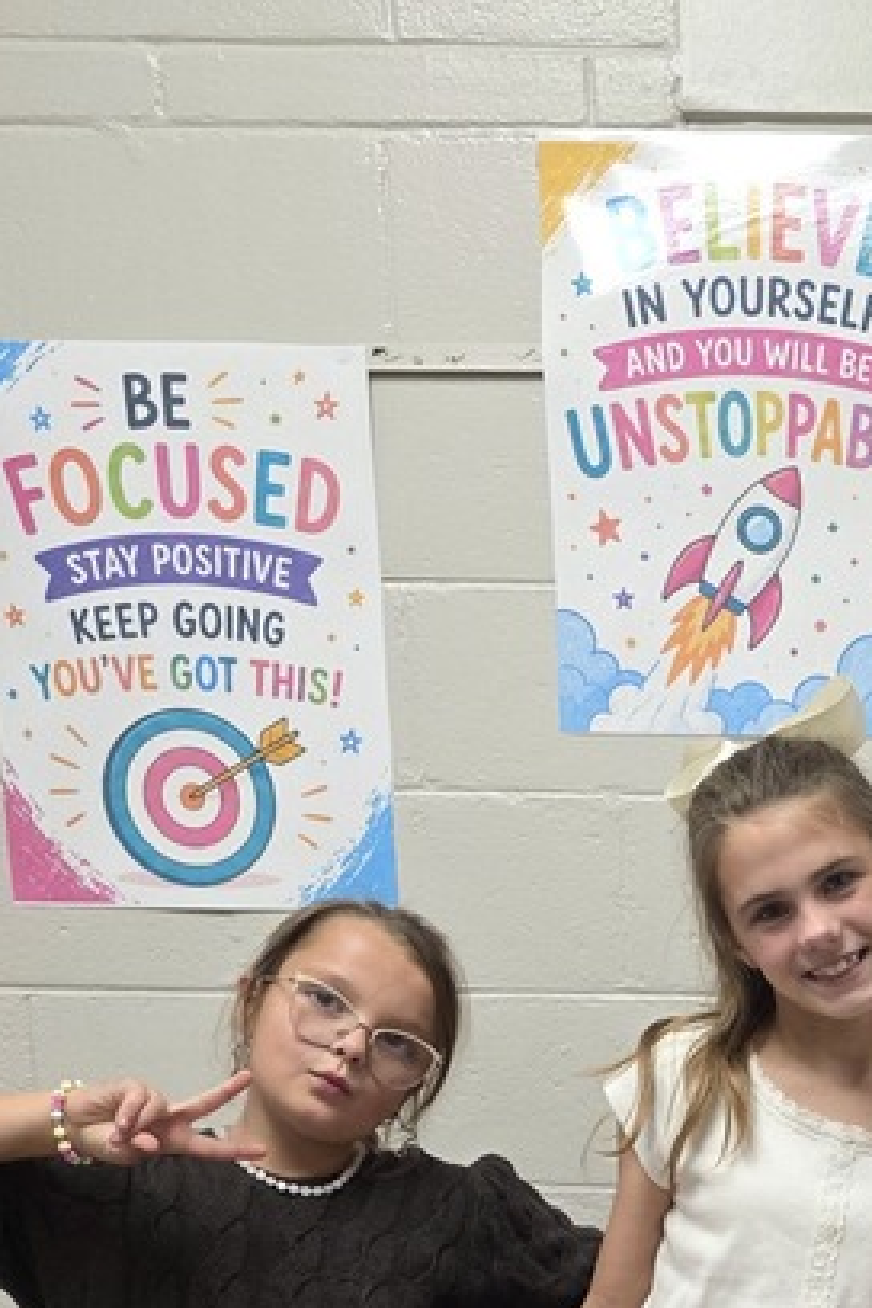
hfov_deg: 21.0
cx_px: 1071
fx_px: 2180
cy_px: 1372
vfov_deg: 30.5
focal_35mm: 60
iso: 250
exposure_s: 1/120
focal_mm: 6.3
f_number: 1.7
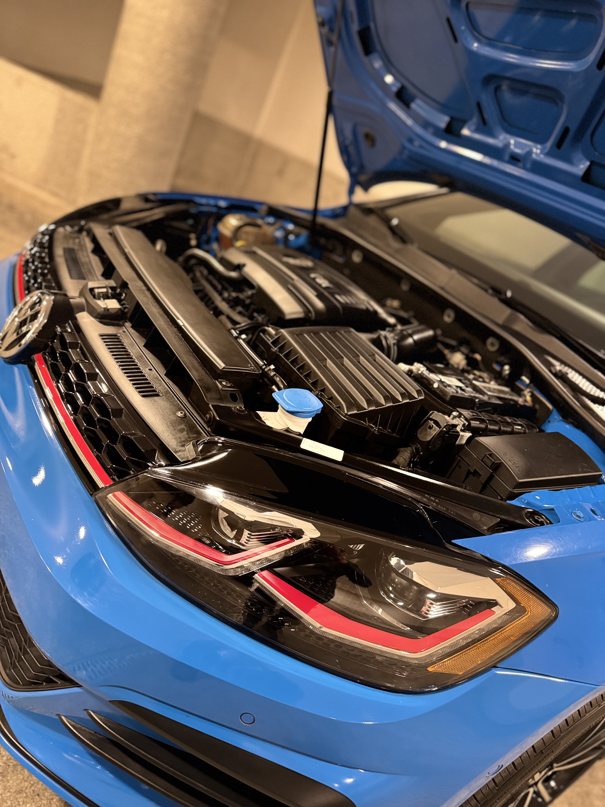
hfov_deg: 56.8
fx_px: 559
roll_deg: -25.0
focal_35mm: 24
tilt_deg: -22.4
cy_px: 404
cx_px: 302
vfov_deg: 71.6
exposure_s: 1/30
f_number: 1.78
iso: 1000
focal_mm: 6.76
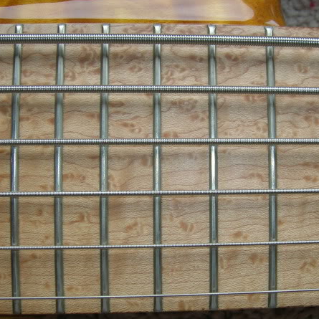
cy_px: 168
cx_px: 184
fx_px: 563
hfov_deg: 31.6
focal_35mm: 54
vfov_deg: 31.6
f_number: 2.9
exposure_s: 1/30
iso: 50
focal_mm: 5.7
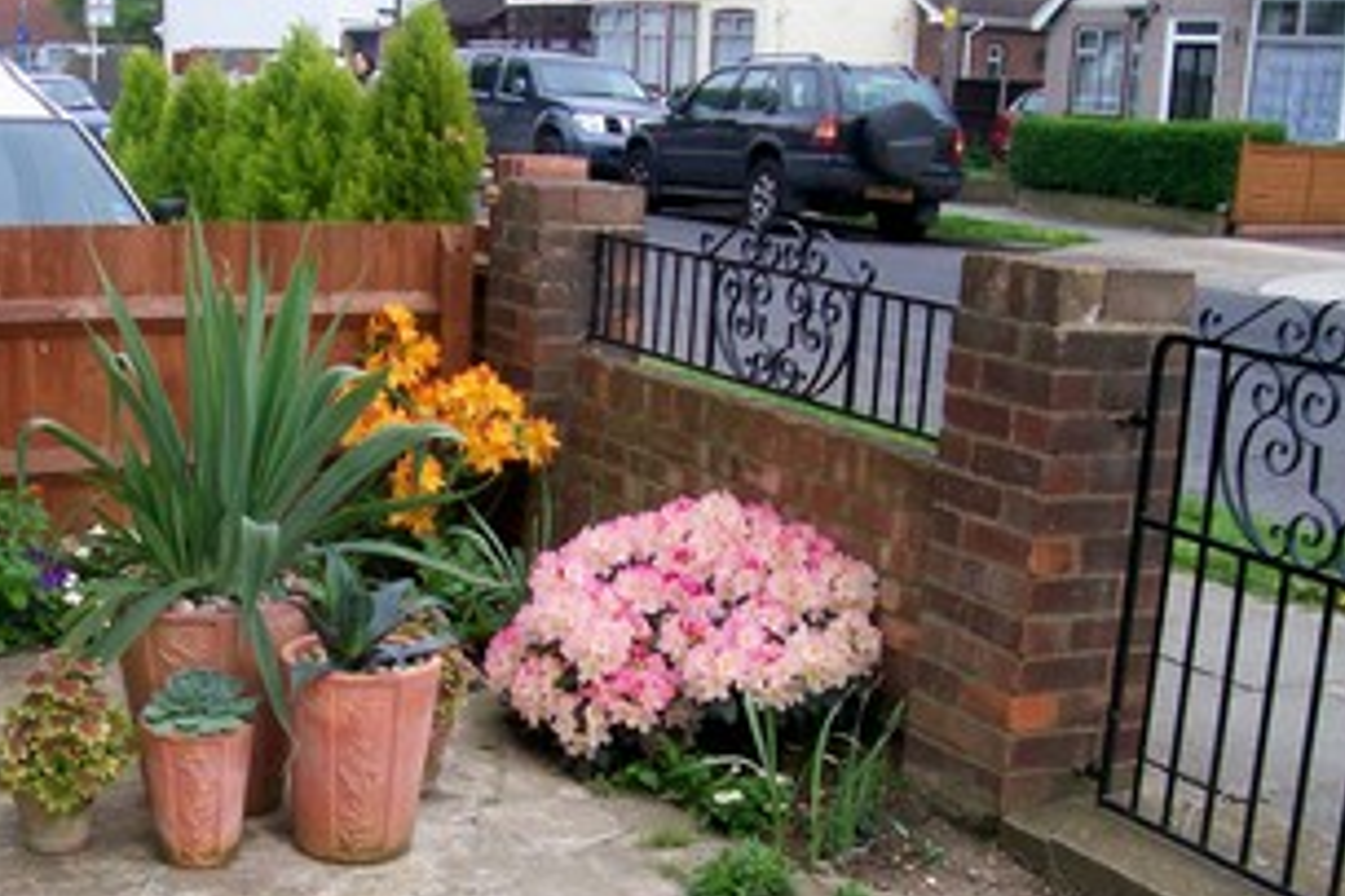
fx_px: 2016
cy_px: 658
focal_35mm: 54
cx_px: 379
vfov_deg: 24.8
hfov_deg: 36.2
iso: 80
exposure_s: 1/229
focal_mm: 6
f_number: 2.7
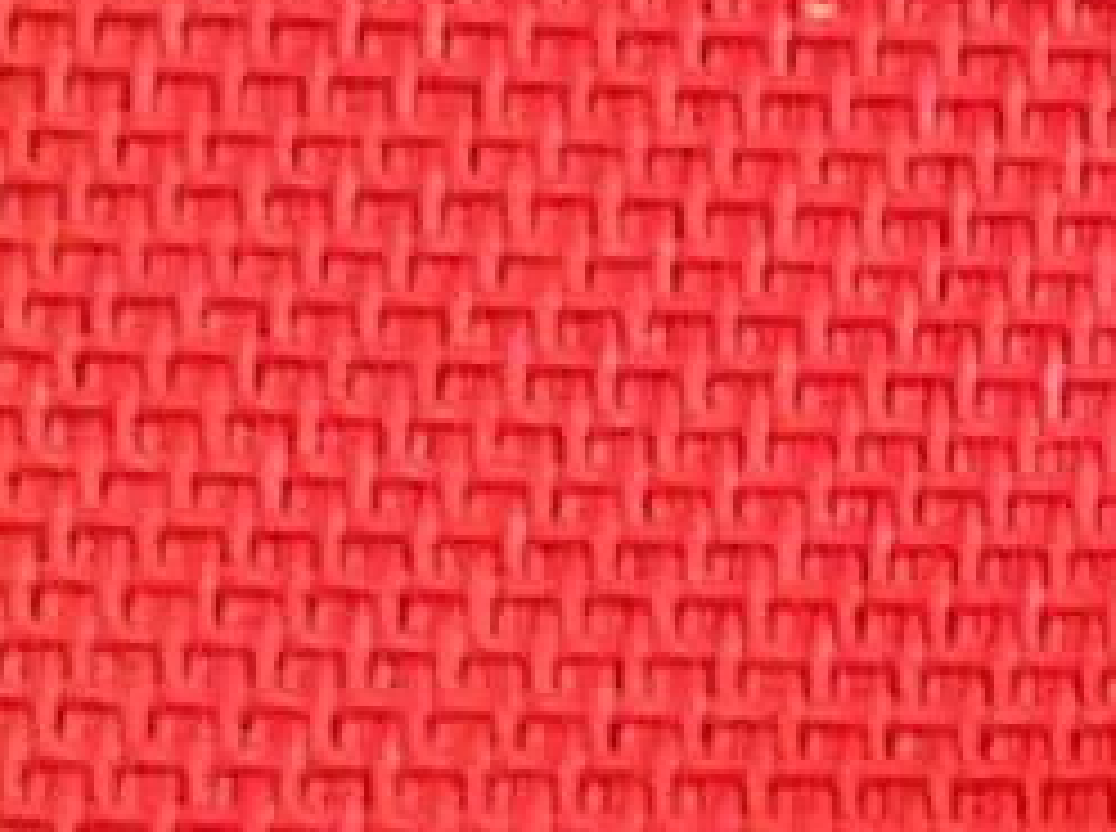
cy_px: 783
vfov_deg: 10.4
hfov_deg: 12.6
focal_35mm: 141
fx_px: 4537
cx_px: 2092
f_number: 2.4
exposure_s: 1/15
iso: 320
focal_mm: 4.28
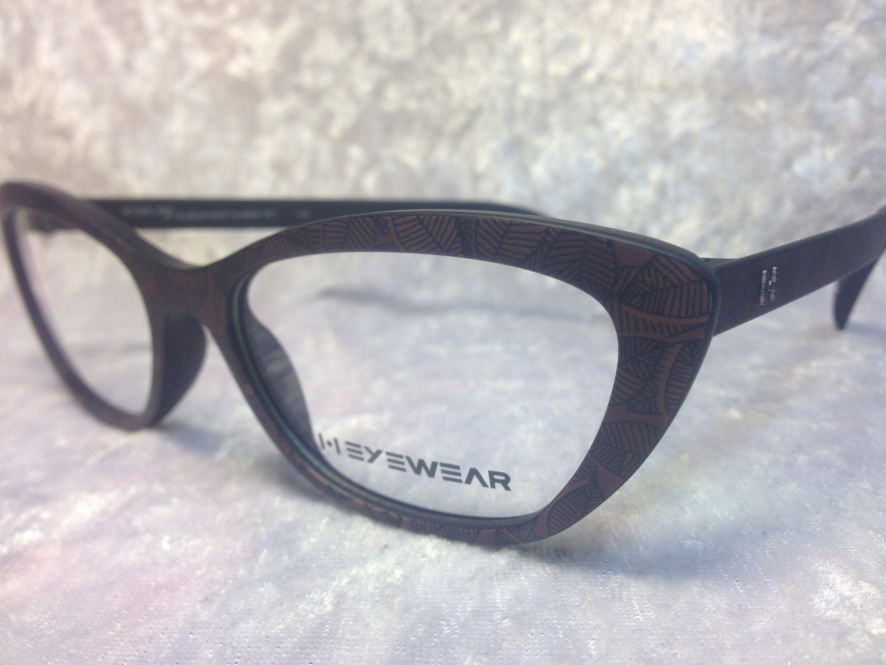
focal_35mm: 33
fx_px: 845
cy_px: 332
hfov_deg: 55.4
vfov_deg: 42.9
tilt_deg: -9.2
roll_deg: +0.1
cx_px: 443
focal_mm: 4.12
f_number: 2.4
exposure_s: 1/100
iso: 80
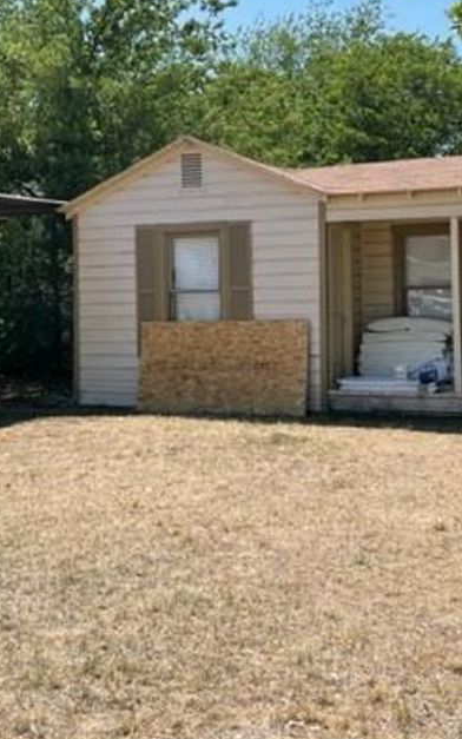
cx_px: 293
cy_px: 304
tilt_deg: +0.1
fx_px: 906
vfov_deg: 44.2
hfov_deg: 28.5
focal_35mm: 45
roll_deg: +2.1
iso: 32
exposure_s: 1/2817
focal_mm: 4.2
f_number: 1.6
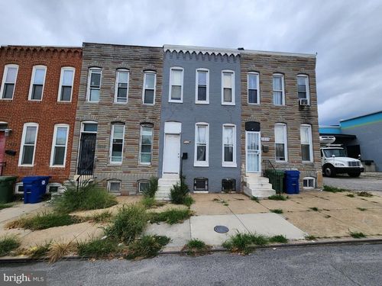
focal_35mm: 13
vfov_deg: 89.9
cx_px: 191
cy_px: 143
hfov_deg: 106.2
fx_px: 143
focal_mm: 2.2
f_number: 2.2
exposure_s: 1/1328
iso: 50
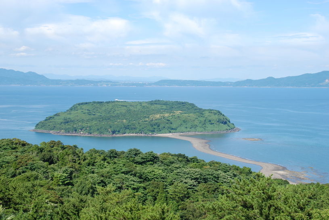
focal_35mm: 66
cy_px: 110
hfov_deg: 30.5
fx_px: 604
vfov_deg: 20.7
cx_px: 164
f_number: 11
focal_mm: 44
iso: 100
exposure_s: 1/100
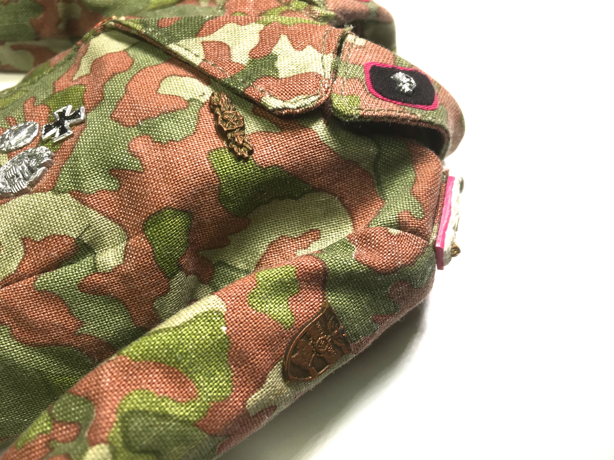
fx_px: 514
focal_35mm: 29
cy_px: 230
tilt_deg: -59.8
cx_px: 307
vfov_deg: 48.2
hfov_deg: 61.7
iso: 25
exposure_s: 1/50
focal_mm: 4.15
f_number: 2.2
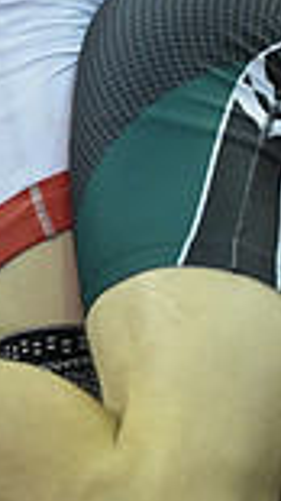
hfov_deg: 1.5
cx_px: 833
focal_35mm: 783
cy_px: 246
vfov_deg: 2.8
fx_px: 10389
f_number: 2.8
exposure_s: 1/1250
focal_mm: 200
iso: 6400
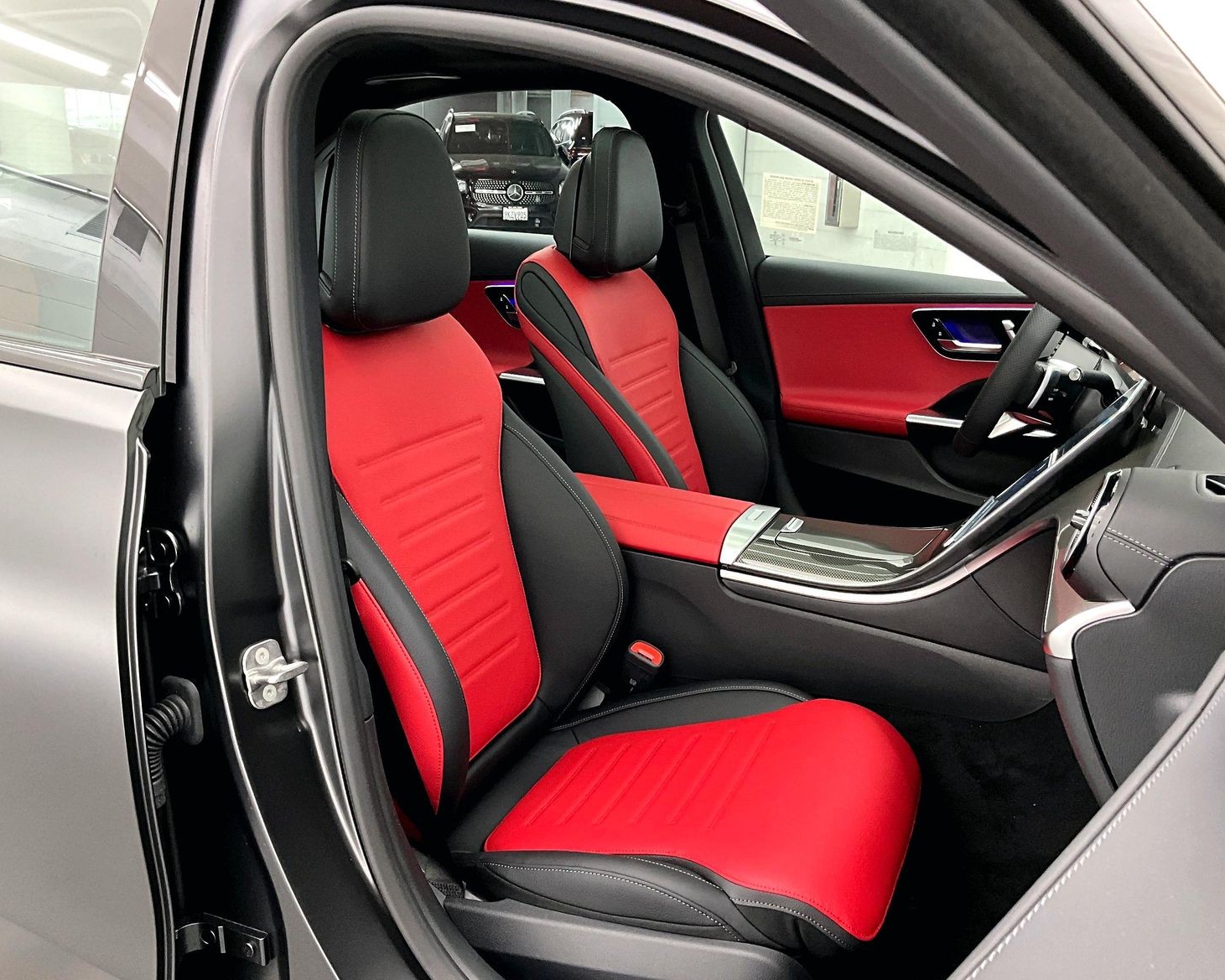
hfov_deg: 57.1
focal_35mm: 31
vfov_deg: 47.1
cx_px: 579
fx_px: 1124
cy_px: 490
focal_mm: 3
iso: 250
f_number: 1.8
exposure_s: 1/30
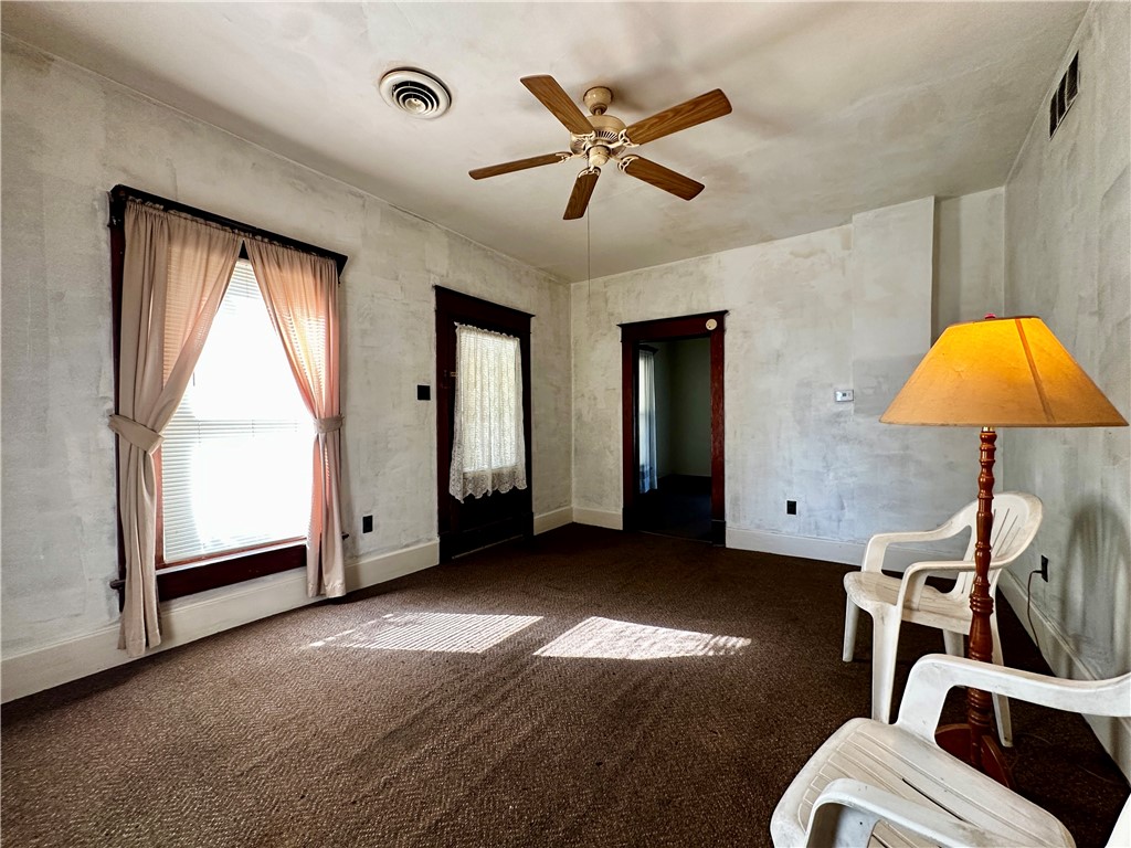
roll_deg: +0.4
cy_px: 424
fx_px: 457
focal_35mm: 14
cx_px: 566
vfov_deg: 85.7
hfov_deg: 102.1
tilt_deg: -0.9
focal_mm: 2.22
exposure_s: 1/120
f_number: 2.2
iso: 250
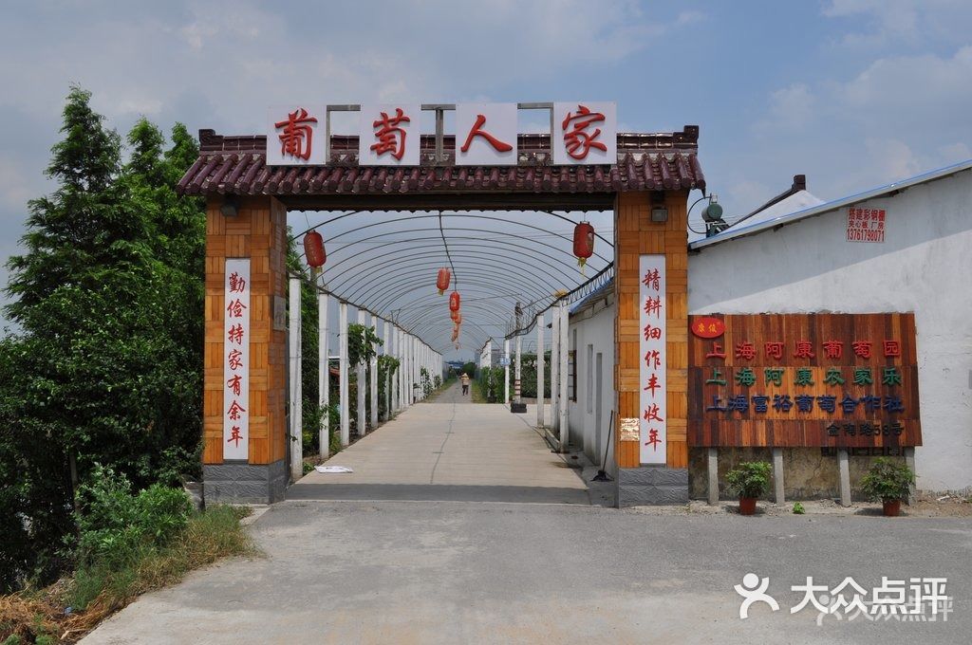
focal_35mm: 36
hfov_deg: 53.2
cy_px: 322
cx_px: 486
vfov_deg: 36.8
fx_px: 971
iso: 200
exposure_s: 1/500
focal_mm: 24
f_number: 11
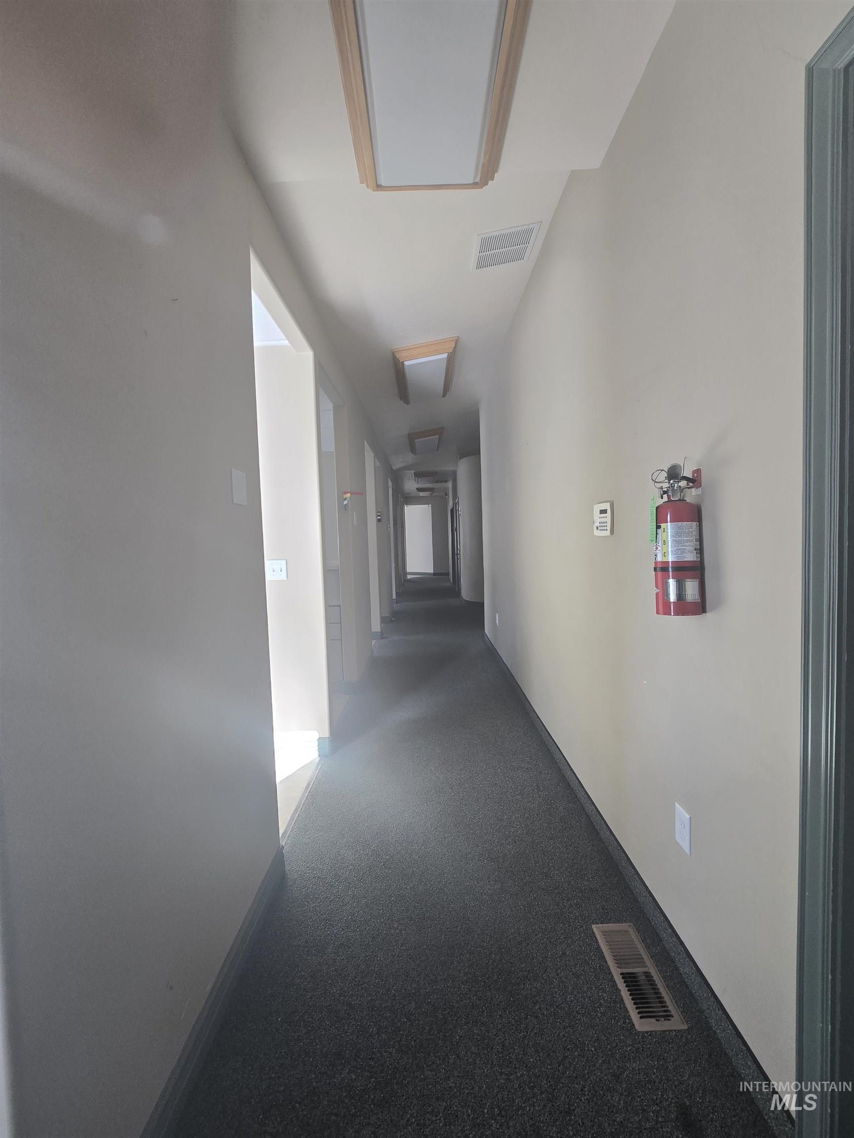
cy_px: 569
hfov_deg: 89.9
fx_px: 428
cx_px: 427
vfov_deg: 106.2
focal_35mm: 13
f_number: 2.2
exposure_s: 1/60
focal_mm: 2.2
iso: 80
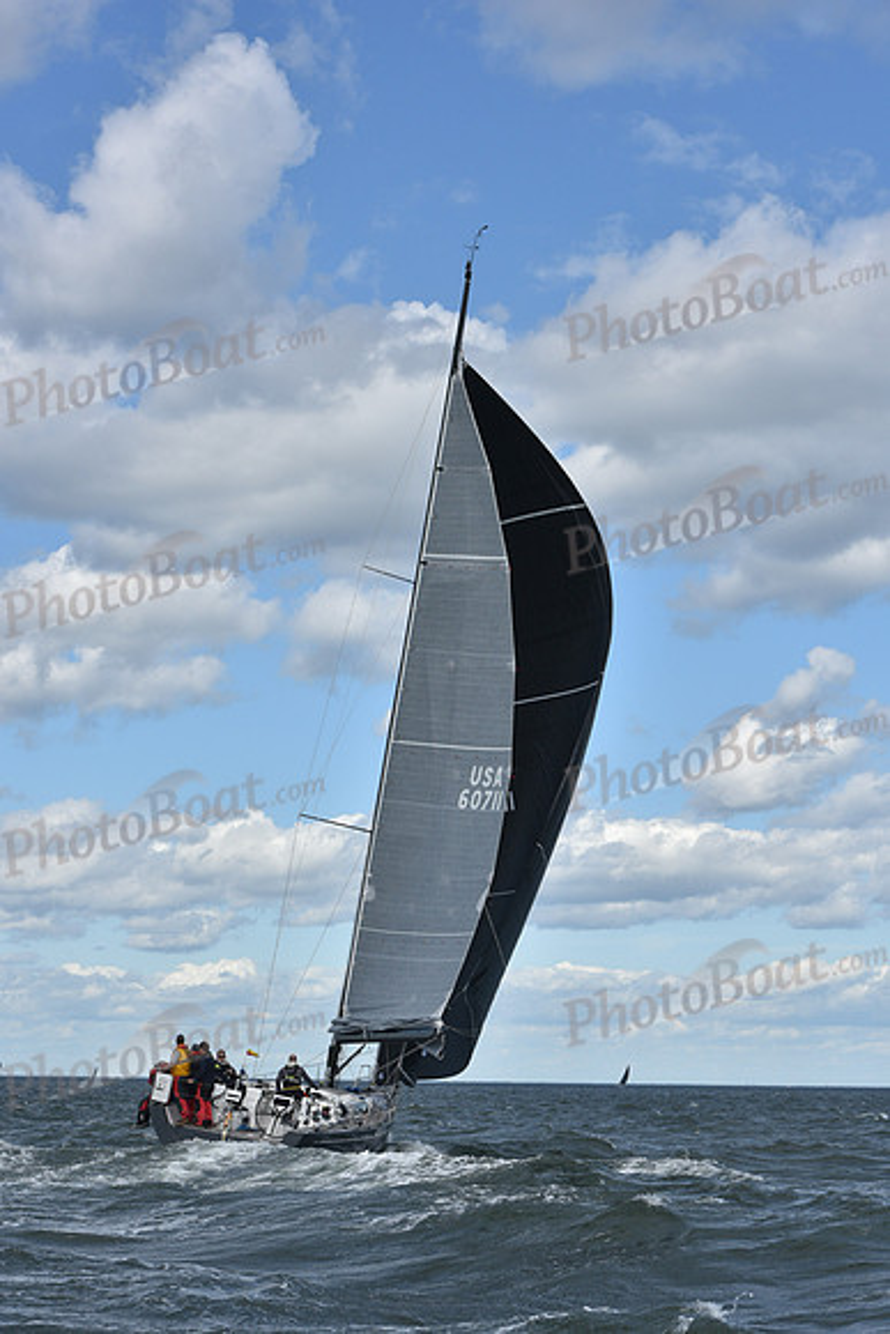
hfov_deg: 18.2
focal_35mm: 75
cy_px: 667
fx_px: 2779
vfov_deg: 27.0
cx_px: 445
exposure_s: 1/1000
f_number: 9
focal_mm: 75
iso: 320
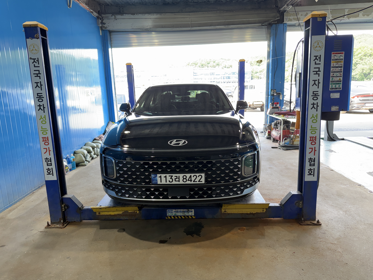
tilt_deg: -10.8
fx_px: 259
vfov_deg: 56.8
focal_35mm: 24
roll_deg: +0.2
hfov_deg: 71.6
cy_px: 140
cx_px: 186
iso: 160
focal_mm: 6.76
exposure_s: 1/120
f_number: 1.78
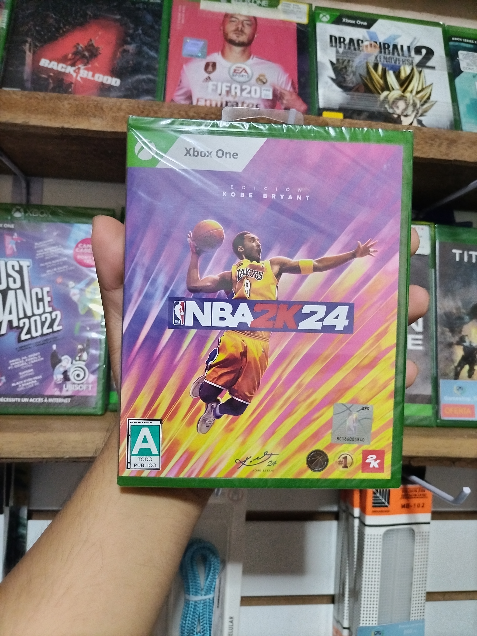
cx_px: 238
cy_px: 318
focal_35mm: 26
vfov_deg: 67.3
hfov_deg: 53.1
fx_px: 478
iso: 2967
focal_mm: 4.7
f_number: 1.8
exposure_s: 1/100
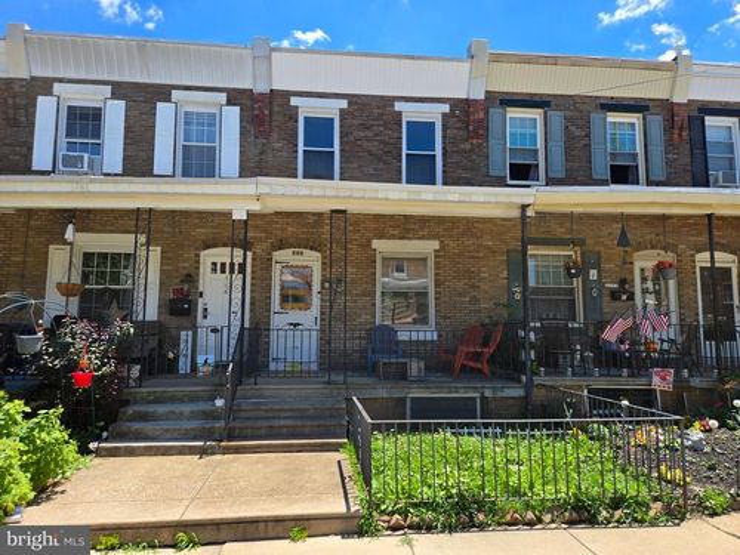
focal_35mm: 23
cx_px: 370
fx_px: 492
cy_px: 278
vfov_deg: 58.9
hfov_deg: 73.9
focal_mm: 5.4
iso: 25
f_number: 1.8
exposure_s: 1/1055
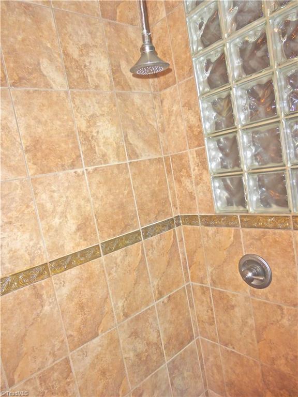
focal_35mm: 24
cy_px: 198
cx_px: 149
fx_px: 275
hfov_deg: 56.8
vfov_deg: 71.6
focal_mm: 4.3
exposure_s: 1/60
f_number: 3.3
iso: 100
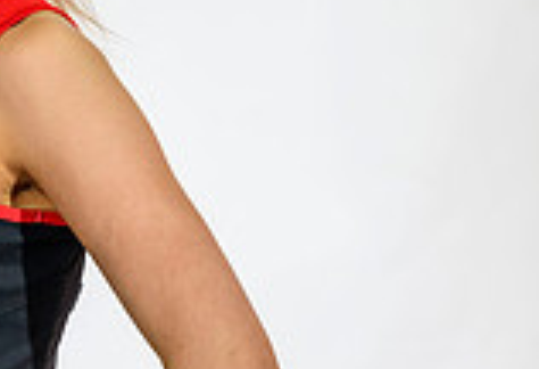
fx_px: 7635
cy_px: 188
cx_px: -372
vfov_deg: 2.8
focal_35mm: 506
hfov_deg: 4.0
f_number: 5
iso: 320
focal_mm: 135
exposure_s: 1/160
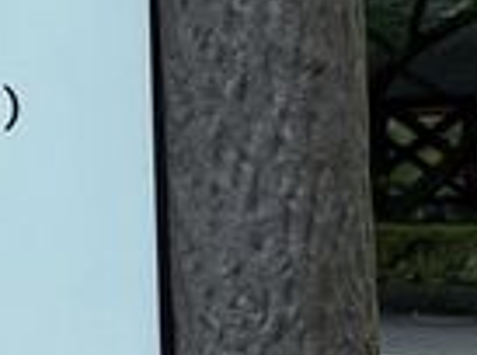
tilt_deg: +2.4
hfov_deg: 10.1
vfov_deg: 9.5
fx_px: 2130
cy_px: 89
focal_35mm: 155
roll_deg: +0.4
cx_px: -865
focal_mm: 5.96
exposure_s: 1/357
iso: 64
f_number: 1.6
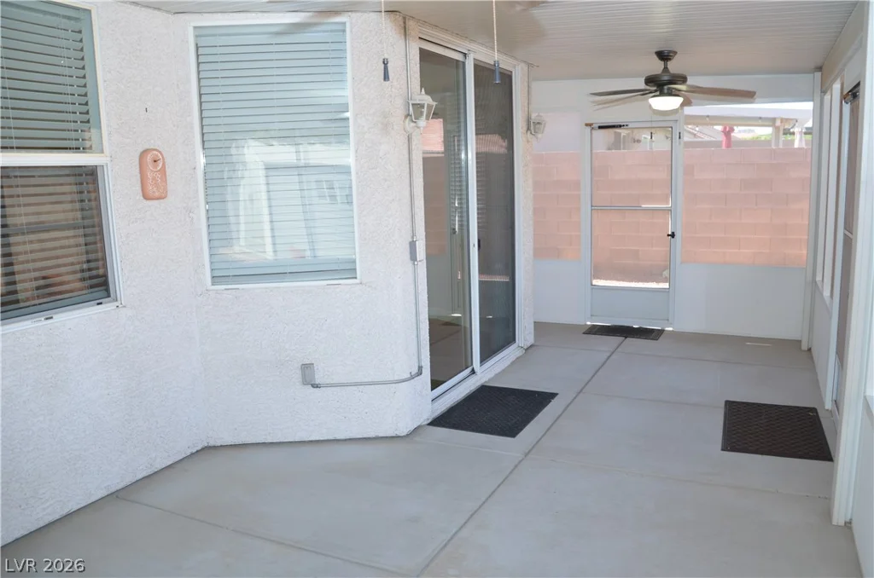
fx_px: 727
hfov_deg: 62.0
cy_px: 289
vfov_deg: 43.4
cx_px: 437
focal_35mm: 30
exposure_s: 1/60
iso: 280
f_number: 5.6
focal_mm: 20
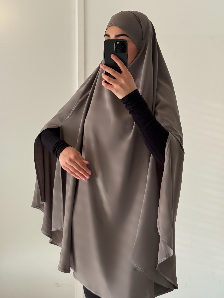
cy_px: 149
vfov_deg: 39.7
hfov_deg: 30.3
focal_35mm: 48
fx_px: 414
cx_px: 112
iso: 160
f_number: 1.78
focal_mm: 6.76
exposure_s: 1/100
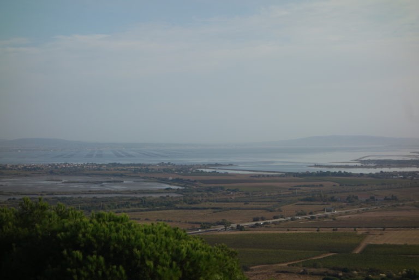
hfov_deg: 20.4
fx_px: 1164
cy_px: 140
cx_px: 210
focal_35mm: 100
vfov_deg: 13.7
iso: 125
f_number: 5.6
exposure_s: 1/640
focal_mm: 37.1
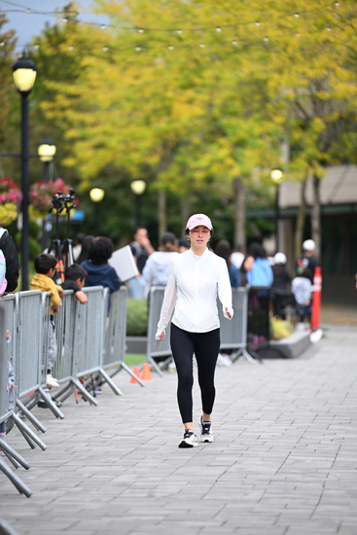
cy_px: 268
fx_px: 2973
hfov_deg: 6.9
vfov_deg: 10.3
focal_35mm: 200
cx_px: 178
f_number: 2.8
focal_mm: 200
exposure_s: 1/1600
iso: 640
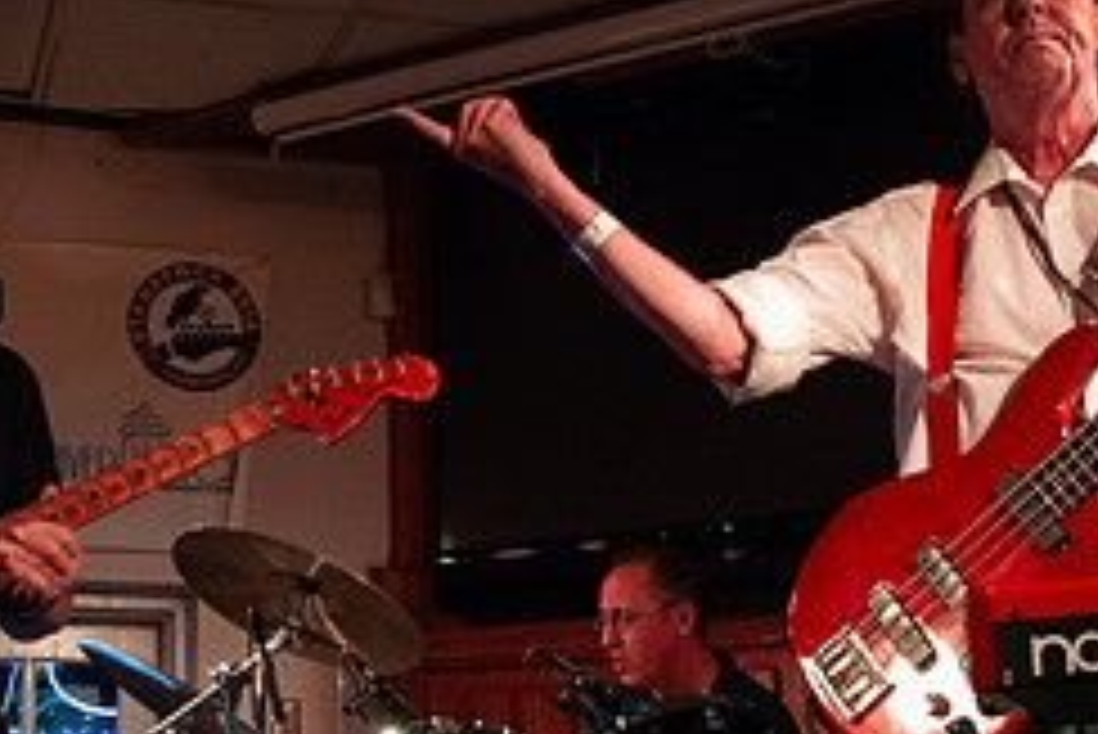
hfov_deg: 34.9
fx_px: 1739
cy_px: 644
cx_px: 423
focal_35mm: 57
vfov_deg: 23.3
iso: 6400
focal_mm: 24
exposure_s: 1/80
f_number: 6.3
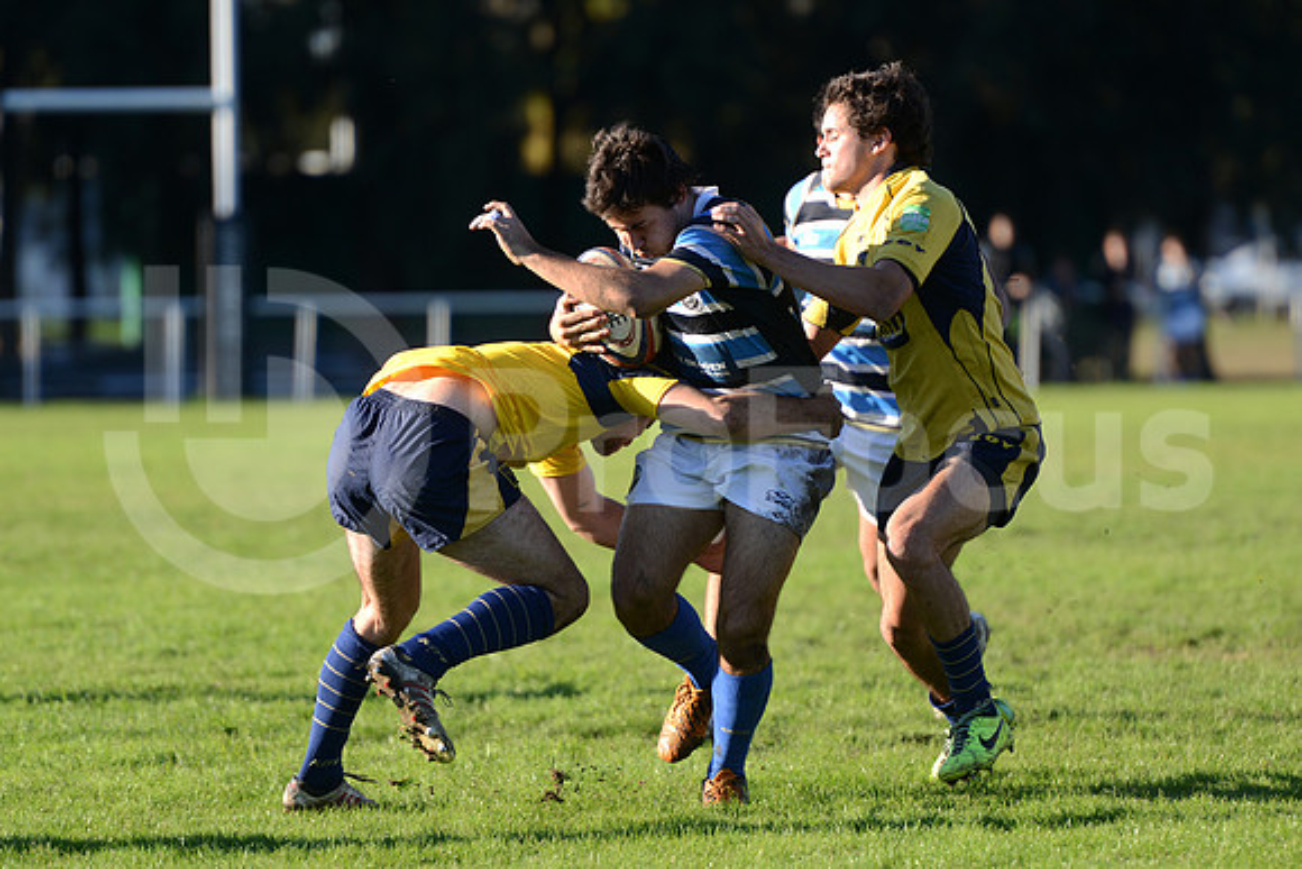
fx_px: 9767
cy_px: 434
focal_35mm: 270
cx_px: 651
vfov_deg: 5.1
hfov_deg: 7.6
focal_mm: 270
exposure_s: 1/800
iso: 400
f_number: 4
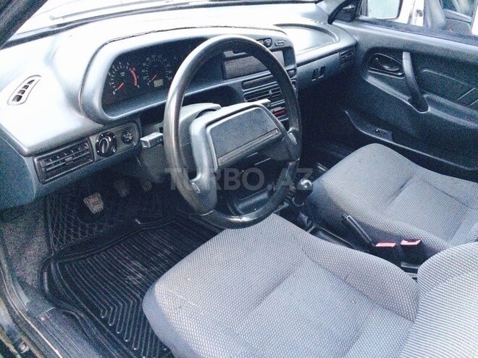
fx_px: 400
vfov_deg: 48.2
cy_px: 179
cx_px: 239
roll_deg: -6.0
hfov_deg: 61.7
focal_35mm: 29
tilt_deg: -30.0
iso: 320
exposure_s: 1/25
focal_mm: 4.15
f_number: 2.2
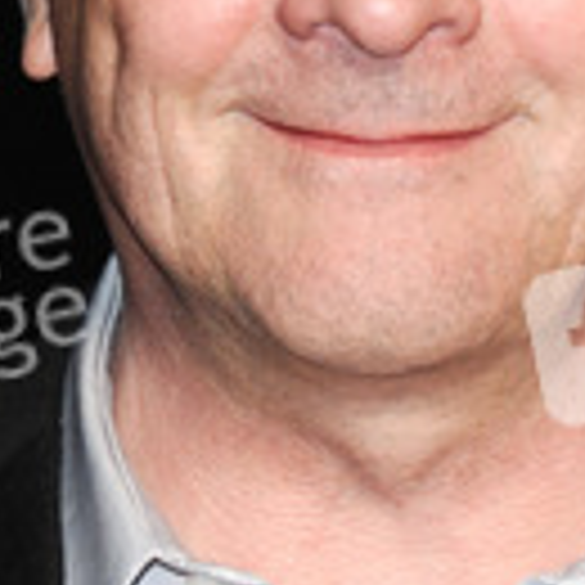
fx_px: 11612
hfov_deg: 2.9
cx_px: 349
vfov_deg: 2.9
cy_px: 94
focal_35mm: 607
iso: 320
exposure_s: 1/200
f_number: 4.5
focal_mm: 155
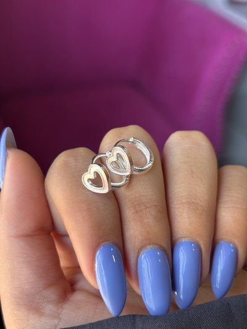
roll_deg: +0.9
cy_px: 164
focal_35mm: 52
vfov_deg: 36.8
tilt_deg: -33.0
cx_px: 124
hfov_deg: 28.0
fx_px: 495
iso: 50
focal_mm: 5.96
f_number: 1.6
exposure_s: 1/66
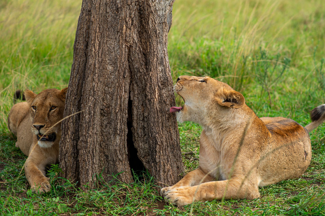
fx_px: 785
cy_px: 106
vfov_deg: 15.7
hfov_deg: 23.4
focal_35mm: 87
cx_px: 165
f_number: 2.8
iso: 100
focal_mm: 85
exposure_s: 1/640
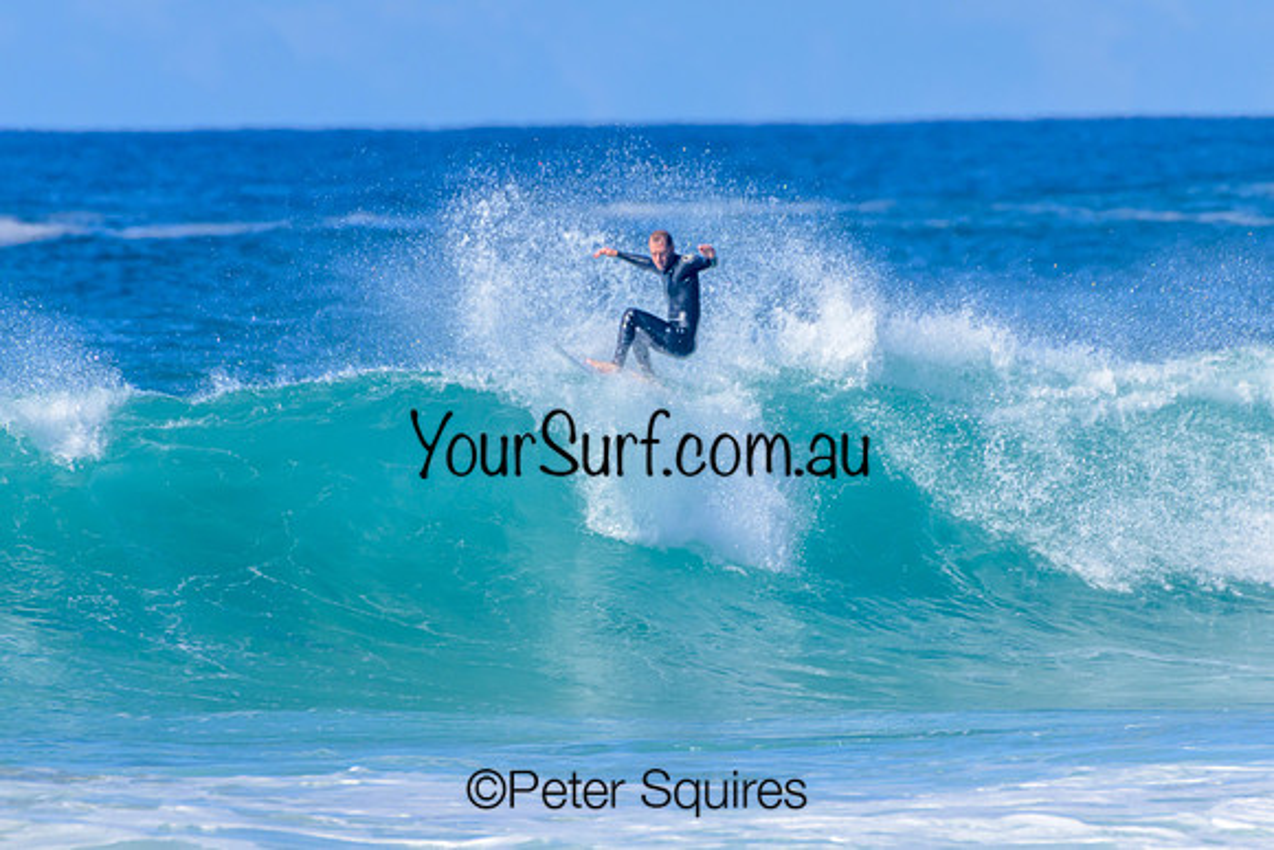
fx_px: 35396
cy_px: 425
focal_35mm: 1000
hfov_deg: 2.1
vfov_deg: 1.4
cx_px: 637
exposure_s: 1/2000
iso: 1000
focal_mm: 1000
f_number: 11
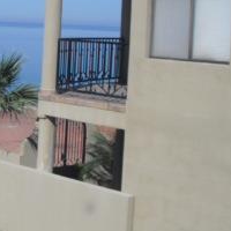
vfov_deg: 17.0
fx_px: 770
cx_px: -103
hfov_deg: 15.8
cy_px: 54
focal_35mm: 102
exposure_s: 1/320
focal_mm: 6.3
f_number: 7.8
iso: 64
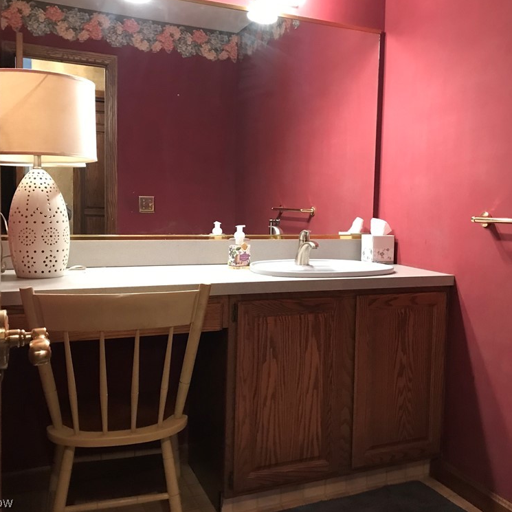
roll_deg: -1.4
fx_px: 569
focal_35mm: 34
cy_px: 250
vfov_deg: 48.4
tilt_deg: -5.7
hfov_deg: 48.2
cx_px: 299
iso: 100
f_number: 1.8
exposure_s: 1/7
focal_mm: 3.99
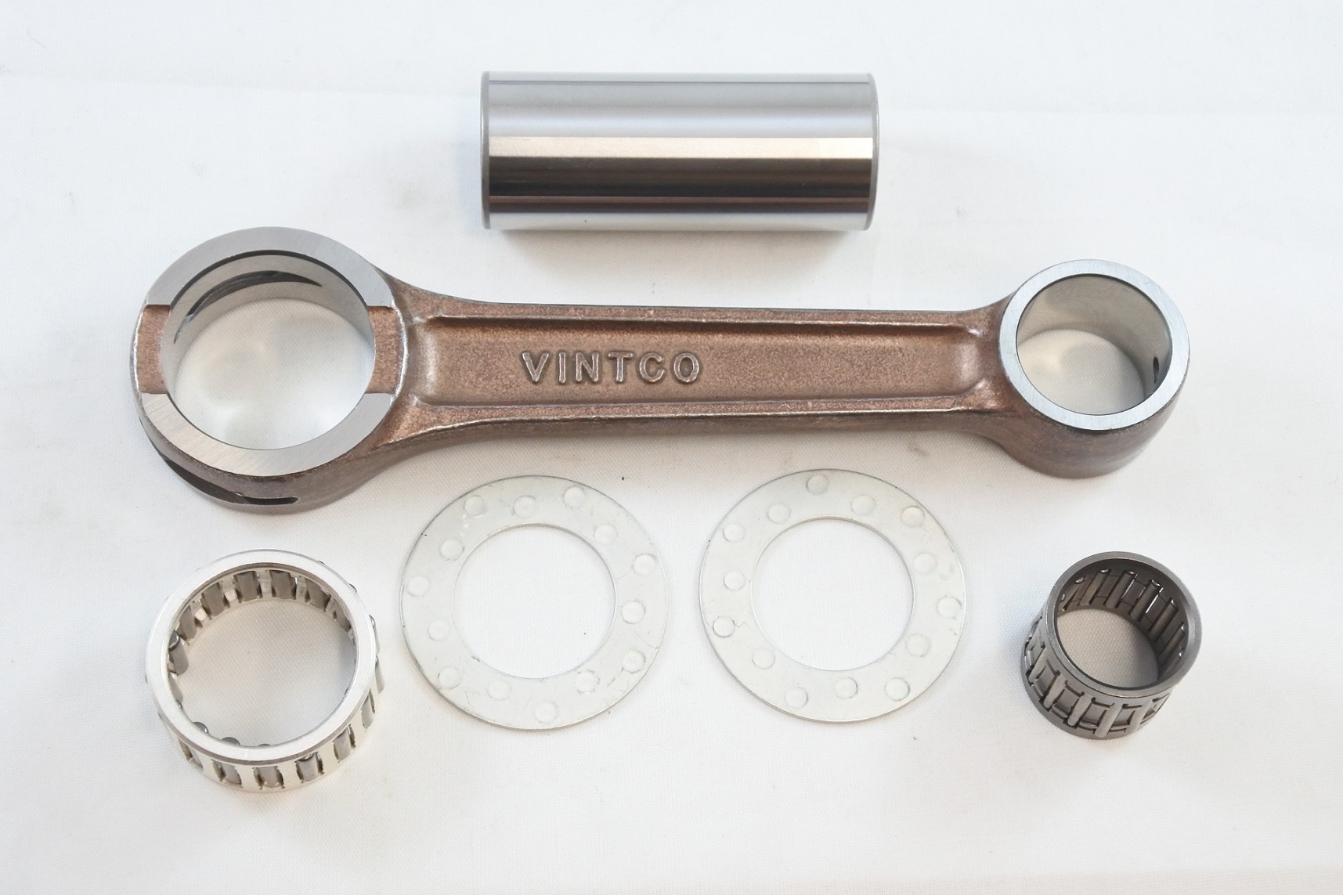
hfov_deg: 36.9
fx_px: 2014
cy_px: 448
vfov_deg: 25.1
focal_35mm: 54
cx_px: 672
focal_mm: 20.1
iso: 800
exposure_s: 1/125
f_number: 4.8
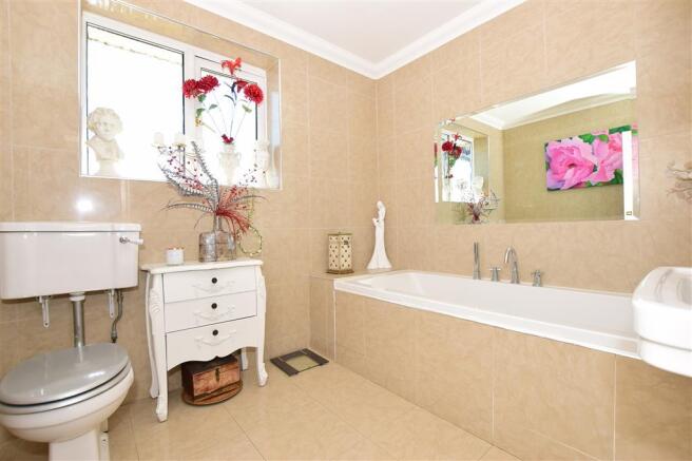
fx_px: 288
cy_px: 230
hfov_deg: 100.4
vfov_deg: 77.3
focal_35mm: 15
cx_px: 346
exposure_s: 1/200
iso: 400
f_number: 8
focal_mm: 10
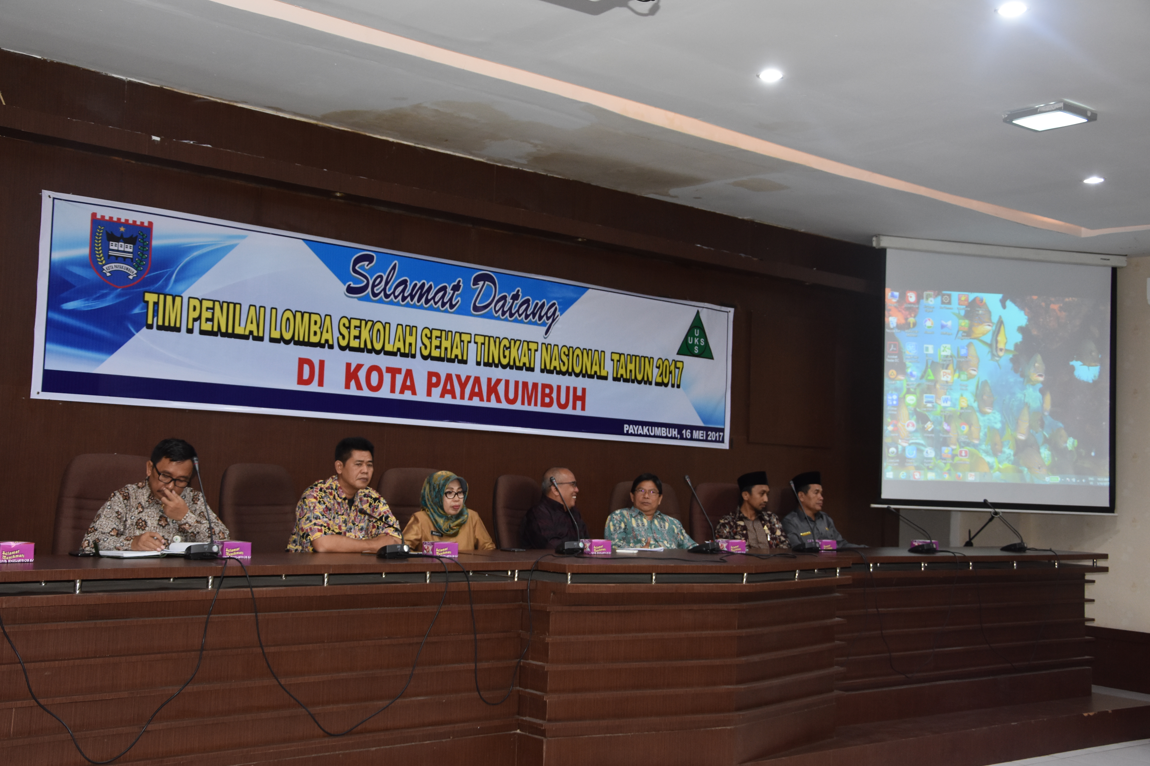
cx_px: 571
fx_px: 1374
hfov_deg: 45.4
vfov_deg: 31.2
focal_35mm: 43
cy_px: 388
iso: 1000
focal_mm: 28
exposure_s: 1/60
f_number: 4
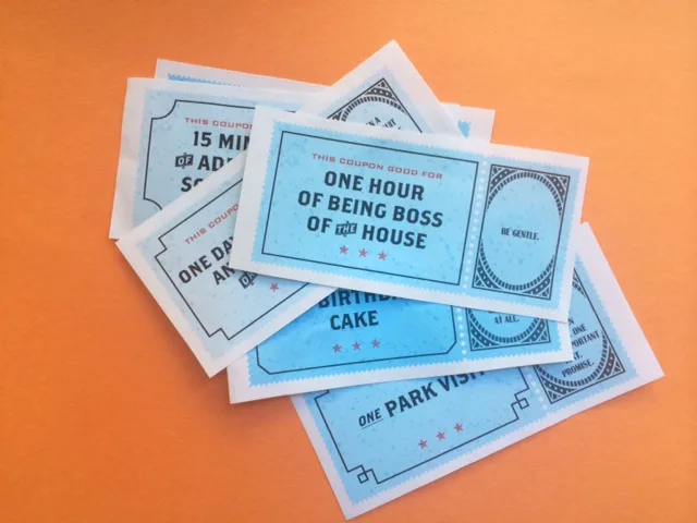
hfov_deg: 60.0
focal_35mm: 30
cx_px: 348
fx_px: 604
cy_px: 262
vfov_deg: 46.8
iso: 40
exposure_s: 1/40
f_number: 2.2
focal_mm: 4.12
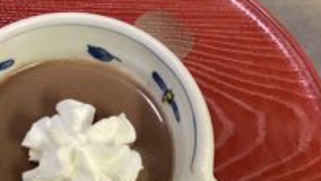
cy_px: 149
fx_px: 528
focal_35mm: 62
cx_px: 84
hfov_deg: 33.2
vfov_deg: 19.2
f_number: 2.4
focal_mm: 3.3
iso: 320
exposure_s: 1/40
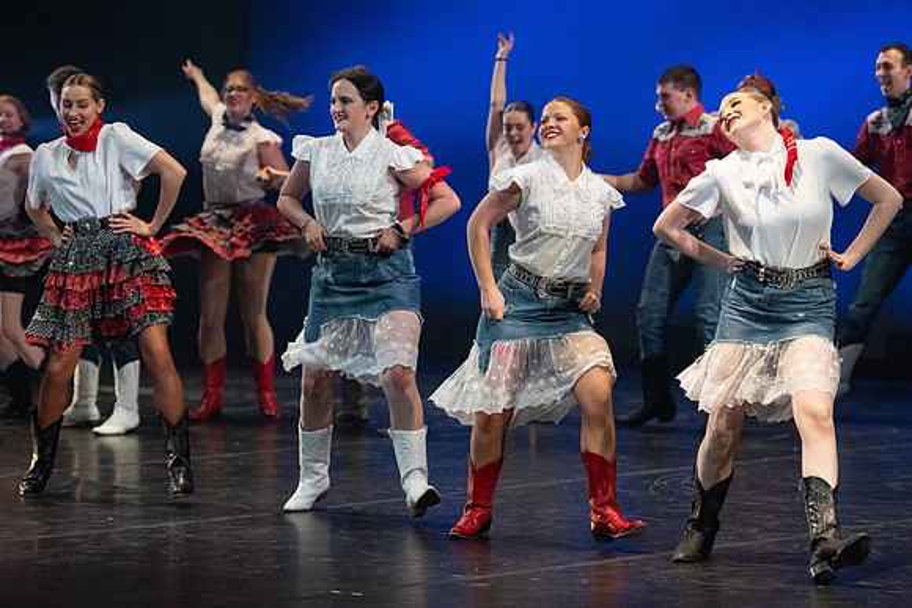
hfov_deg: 14.1
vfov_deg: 9.4
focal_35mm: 146
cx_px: 512
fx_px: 3698
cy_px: 357
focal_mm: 122
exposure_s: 1/800
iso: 5000
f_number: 2.8
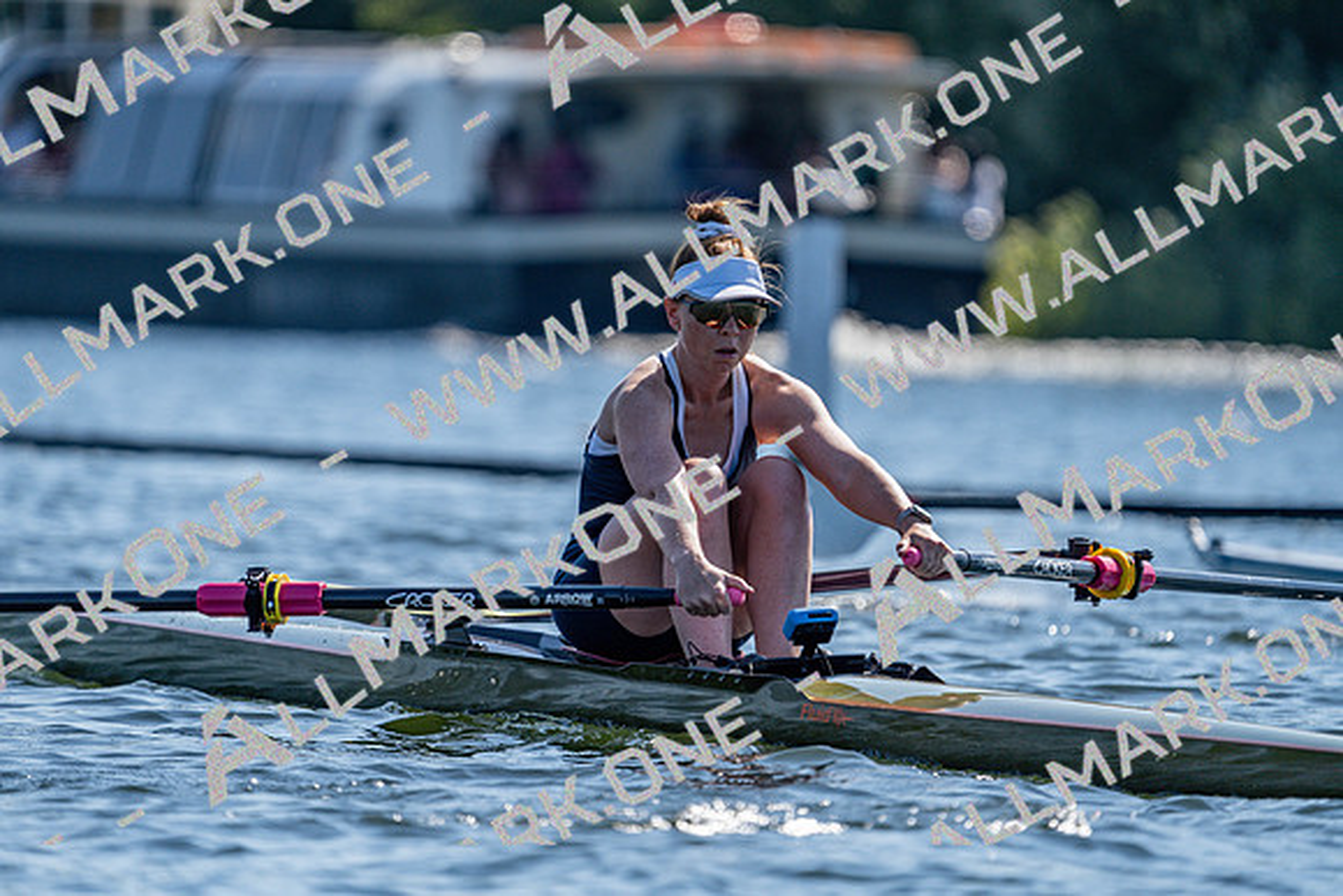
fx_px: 18395
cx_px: 672
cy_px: 448
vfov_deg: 2.8
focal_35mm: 493
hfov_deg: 4.2
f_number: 6.3
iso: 250
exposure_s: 1/1600
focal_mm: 493
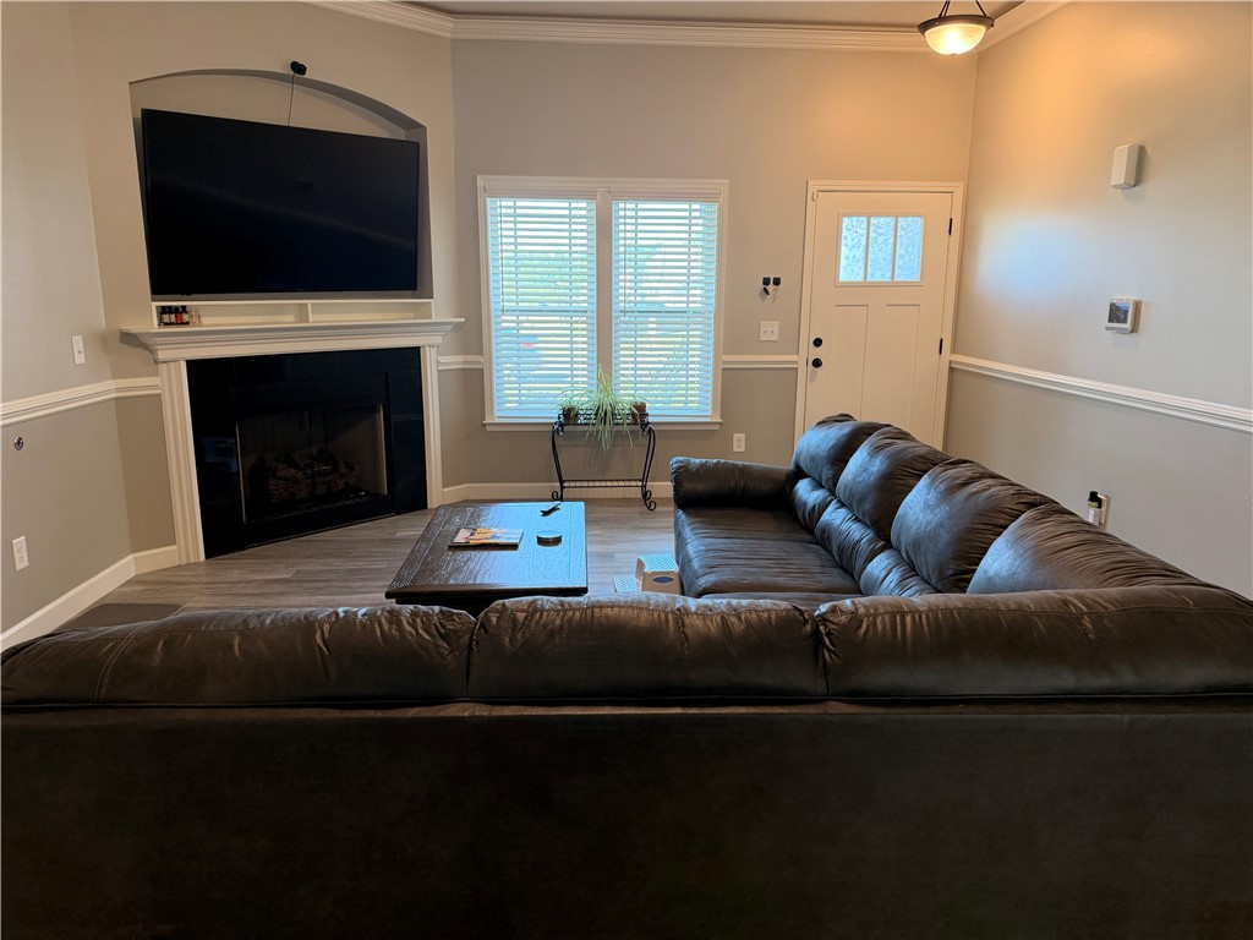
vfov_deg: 56.8
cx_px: 626
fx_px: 869
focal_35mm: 24
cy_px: 470
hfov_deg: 71.6
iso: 250
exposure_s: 1/120
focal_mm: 6.76
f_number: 1.78
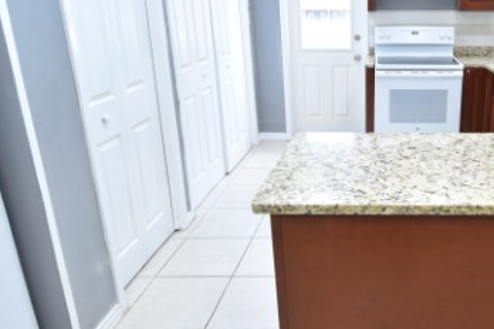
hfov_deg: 56.6
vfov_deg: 42.1
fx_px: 425
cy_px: 130
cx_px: 383
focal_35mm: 31
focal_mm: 10
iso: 560
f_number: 4
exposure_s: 1/60
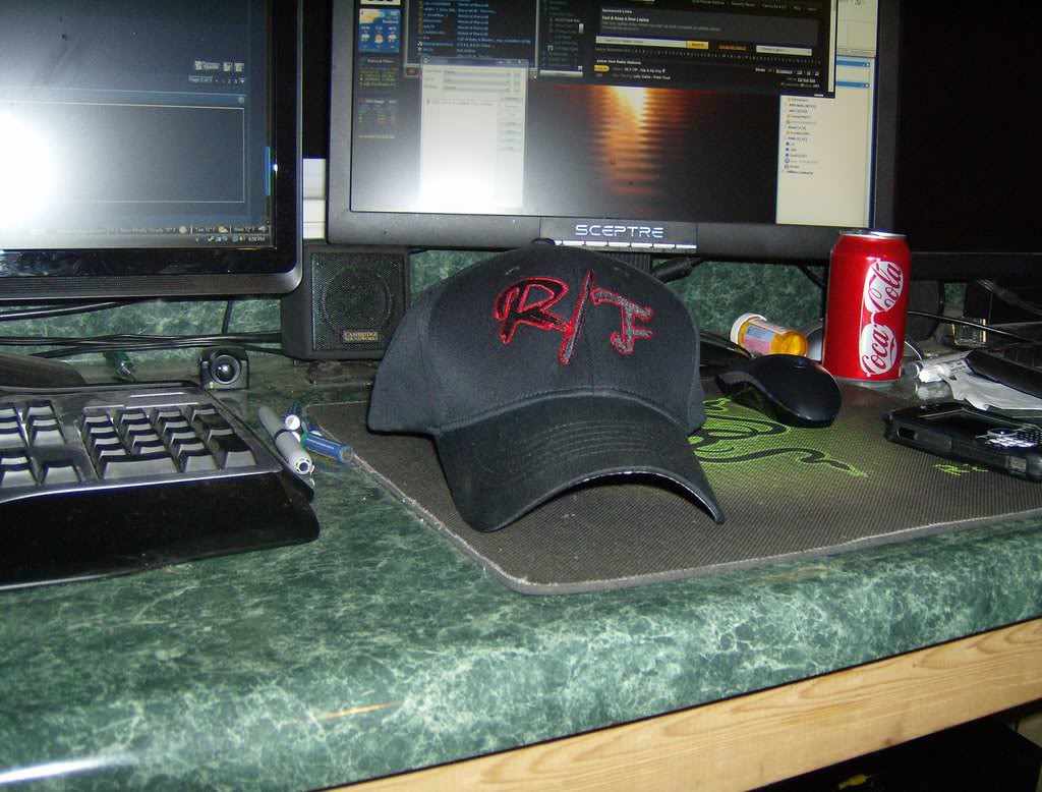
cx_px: 521
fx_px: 1089
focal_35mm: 36
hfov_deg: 51.1
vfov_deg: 40.0
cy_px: 396
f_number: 2.8
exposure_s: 1/60
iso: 200
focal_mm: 6
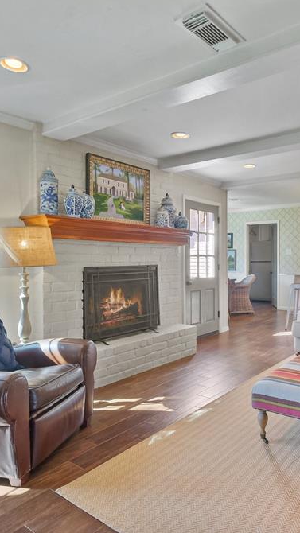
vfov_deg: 76.3
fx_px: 339
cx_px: 227
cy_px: 263
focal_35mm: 24
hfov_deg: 45.9
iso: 640
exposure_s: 1/4
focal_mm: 10
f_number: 6.4
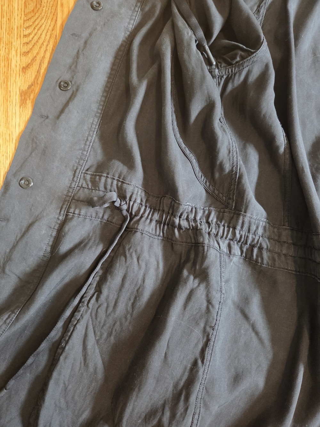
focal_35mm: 23
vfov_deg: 73.9
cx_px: 160
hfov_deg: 58.9
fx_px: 283
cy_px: 214
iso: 1000
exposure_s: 1/120
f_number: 1.8
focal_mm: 5.4
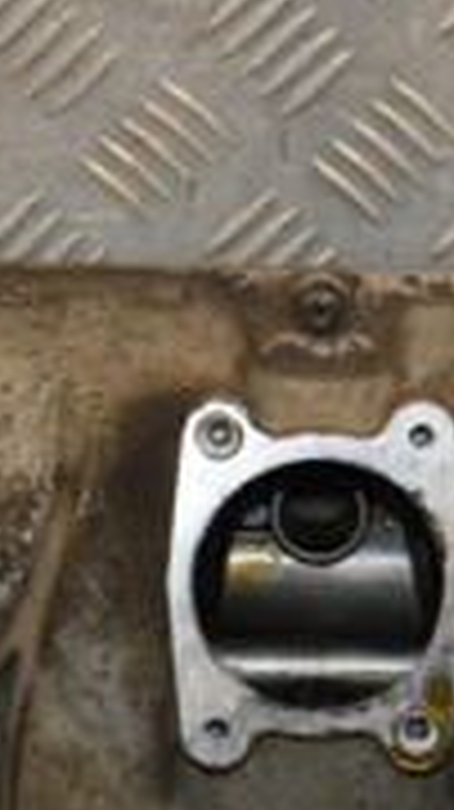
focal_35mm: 209
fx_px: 4481
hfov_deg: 5.8
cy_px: 526
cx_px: 445
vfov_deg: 10.3
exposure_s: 1/200
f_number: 6.3
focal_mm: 40
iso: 800
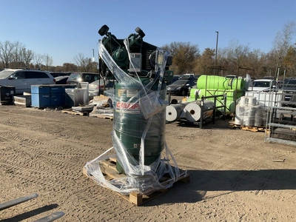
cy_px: 111
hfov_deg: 61.7
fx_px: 248
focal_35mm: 29
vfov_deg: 48.2
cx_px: 148
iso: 25
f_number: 1.8
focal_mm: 3
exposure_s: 1/2141
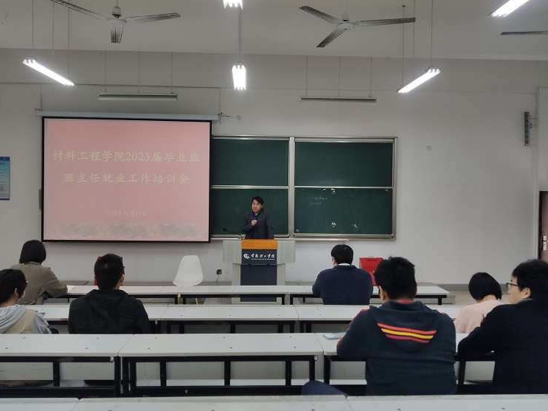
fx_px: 443
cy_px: 194
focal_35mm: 28
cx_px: 267
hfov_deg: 63.4
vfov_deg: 49.7
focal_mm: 4.75
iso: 155
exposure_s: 1/100
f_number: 1.75
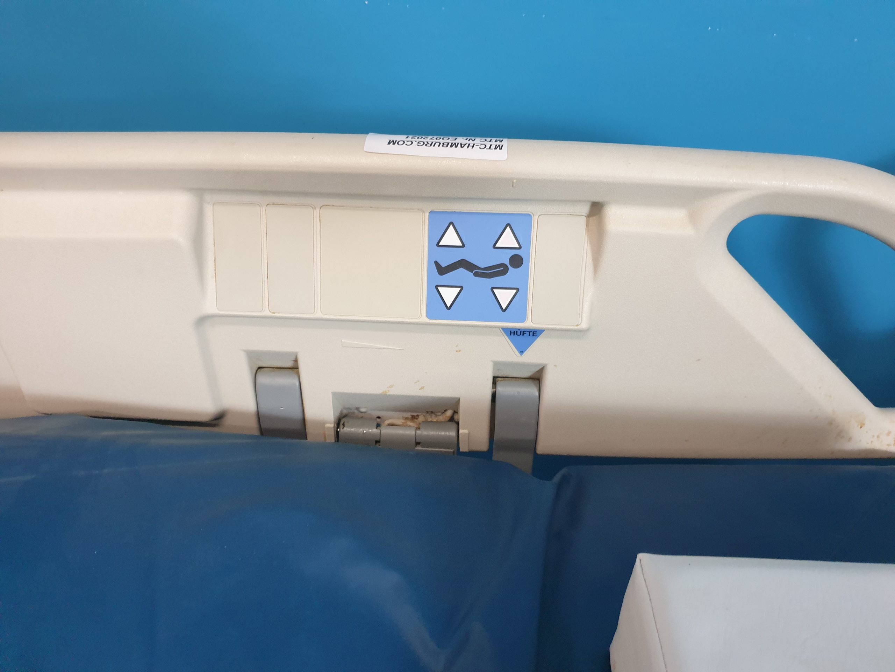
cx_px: 448
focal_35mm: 26
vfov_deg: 53.1
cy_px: 336
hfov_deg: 67.3
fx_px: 672
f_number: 1.5
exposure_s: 1/50
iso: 320
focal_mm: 4.3
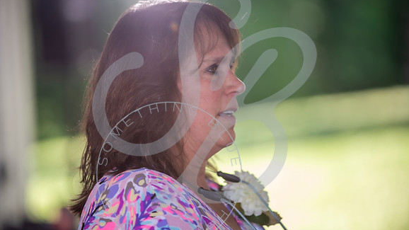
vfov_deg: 6.6
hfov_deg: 11.7
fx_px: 1995
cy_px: 115
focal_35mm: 184
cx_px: 204
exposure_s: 1/200
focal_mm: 175
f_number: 2.8
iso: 200
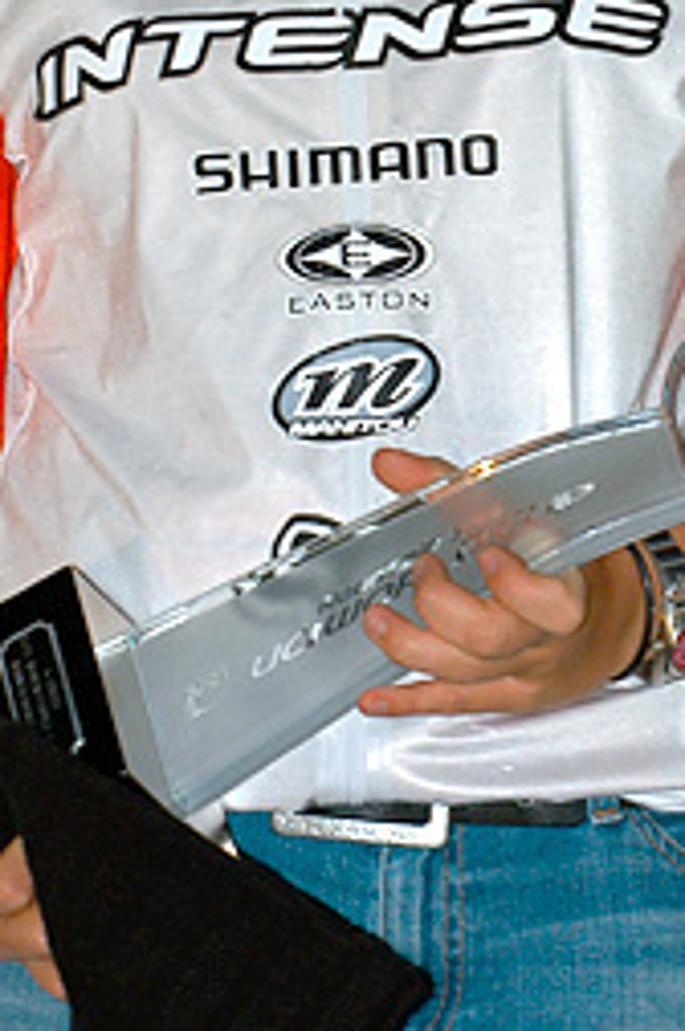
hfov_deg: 2.6
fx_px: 15282
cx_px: 353
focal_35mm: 534
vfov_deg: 3.9
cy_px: -12
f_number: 3.5
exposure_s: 1/180
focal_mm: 150
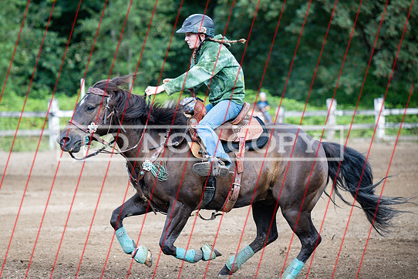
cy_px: 162
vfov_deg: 8.5
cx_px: 179
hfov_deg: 12.7
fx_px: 1870
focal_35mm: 161
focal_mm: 130
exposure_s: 1/1600
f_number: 3.5
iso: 1400
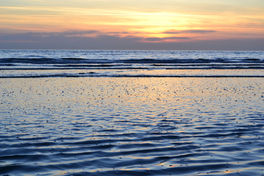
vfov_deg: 16.6
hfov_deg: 24.6
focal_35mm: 82
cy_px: 88
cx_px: 132
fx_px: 605
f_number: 9
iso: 1600
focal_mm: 55
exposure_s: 1/320
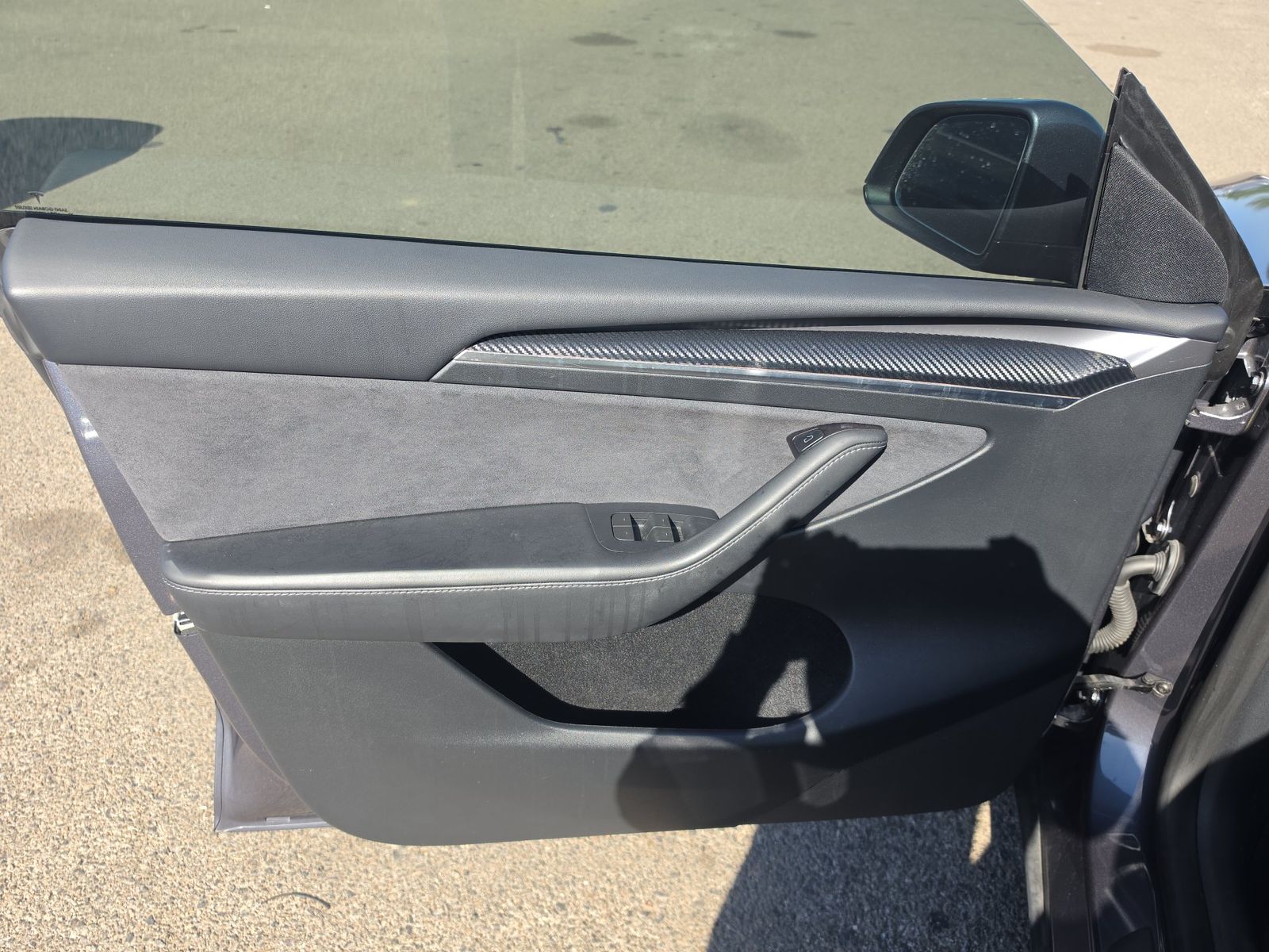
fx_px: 843
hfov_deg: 73.9
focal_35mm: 23
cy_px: 476
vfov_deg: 58.9
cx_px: 634
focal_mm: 6.5
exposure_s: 1/218
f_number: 1.4
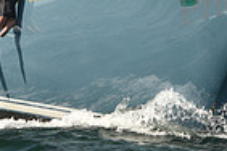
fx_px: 3632
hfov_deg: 3.6
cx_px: 95
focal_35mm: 576
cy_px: -76
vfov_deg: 2.4
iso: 250
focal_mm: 140
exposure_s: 1/640
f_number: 6.3
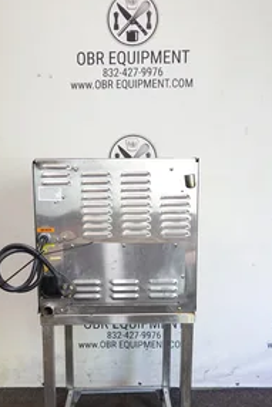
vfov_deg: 45.7
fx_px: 475
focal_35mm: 42
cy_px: 272
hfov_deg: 31.9
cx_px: 125
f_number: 3.2
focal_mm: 11.06
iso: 200
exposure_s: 1/20
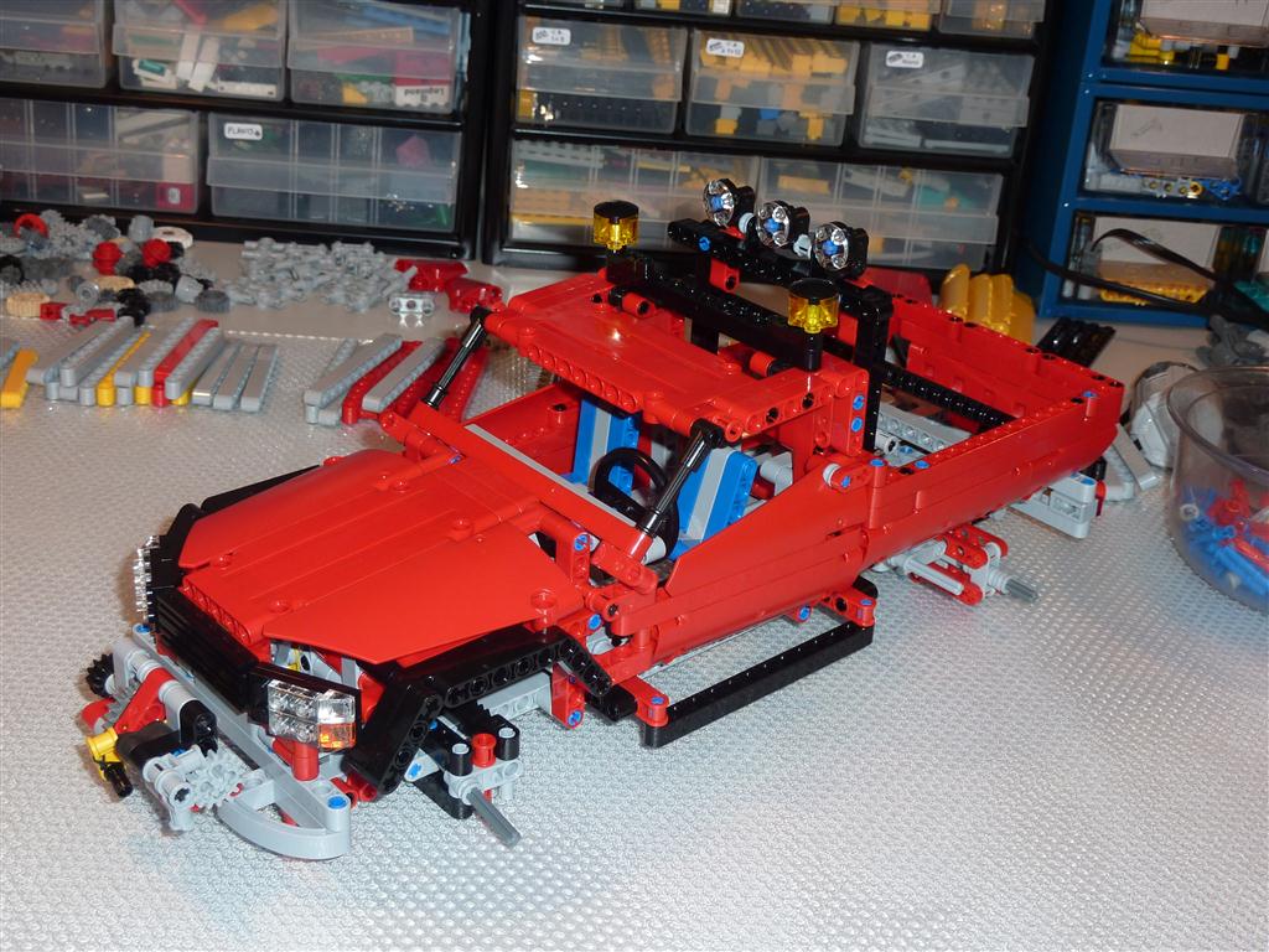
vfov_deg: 30.3
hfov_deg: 39.7
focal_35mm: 48
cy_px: 476
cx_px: 634
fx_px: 1760
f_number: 3.8
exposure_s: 1/30
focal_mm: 7.9
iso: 100
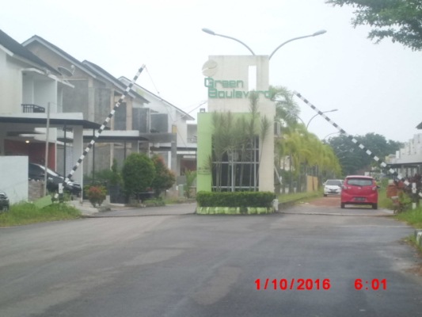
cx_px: 211
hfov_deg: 19.4
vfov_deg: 14.7
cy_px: 158
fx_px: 1232
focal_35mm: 101
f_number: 5.4
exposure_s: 1/250
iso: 200
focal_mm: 17.8
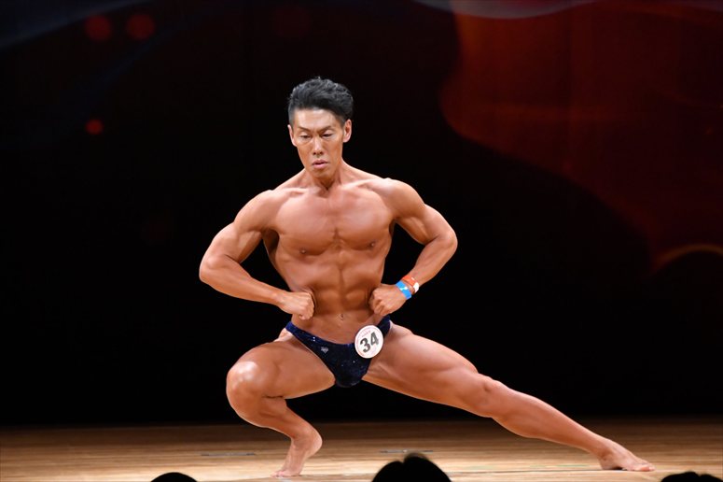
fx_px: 6323
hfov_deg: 6.5
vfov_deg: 4.4
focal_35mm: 315
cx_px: 362
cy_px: 241
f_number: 5.6
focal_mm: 210
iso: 4000
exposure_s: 1/400
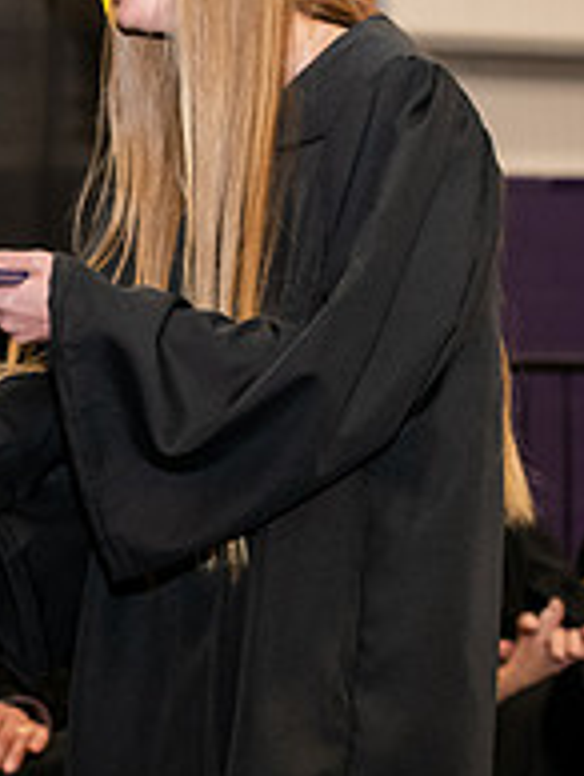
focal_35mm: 201
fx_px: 4511
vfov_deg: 9.8
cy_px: 194
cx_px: -200
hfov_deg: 7.3
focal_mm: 70
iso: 2000
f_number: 5
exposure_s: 1/200
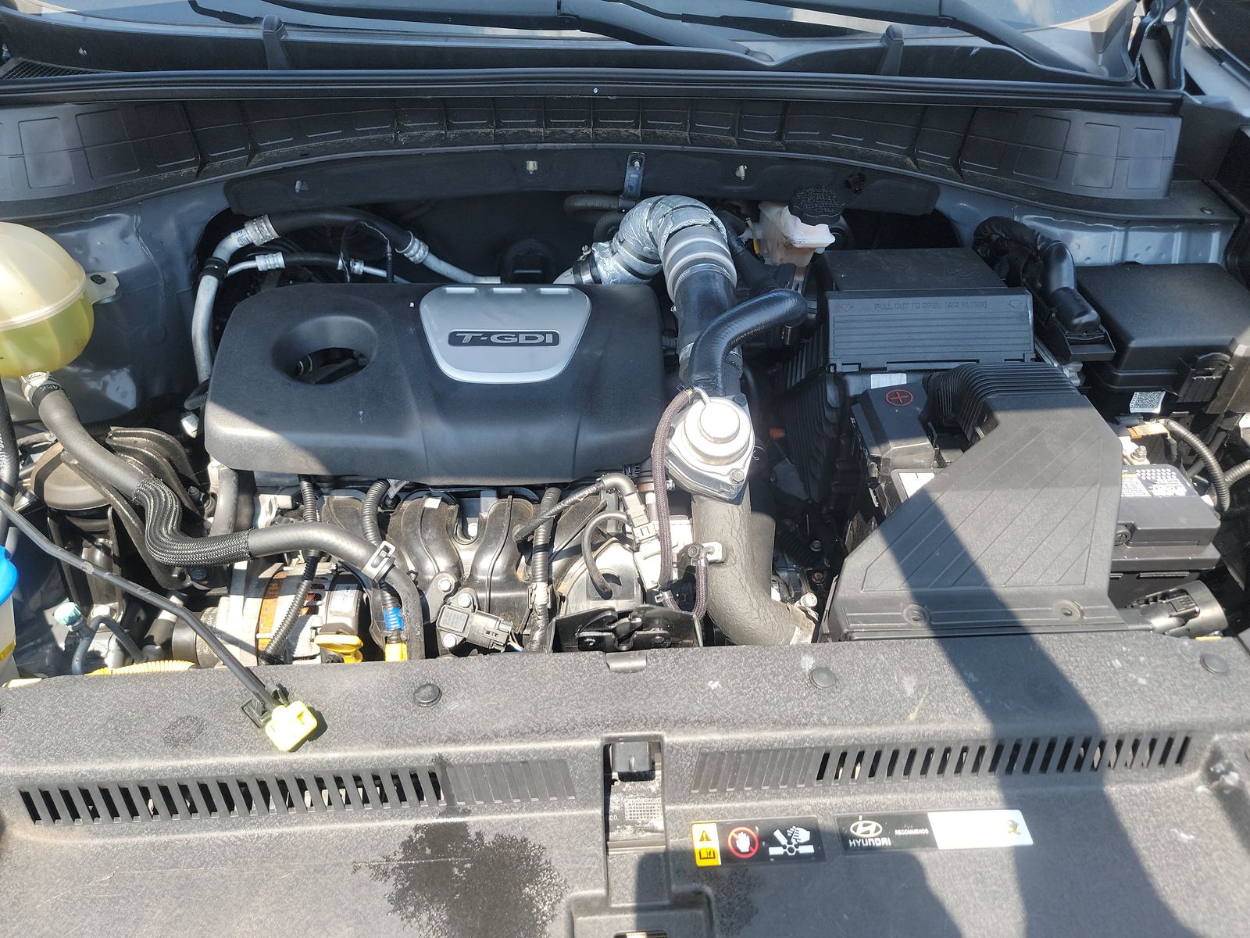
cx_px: 625
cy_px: 469
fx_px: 867
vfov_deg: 56.8
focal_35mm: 24
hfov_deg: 71.6
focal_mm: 6.7
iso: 50
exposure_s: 1/162
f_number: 1.8
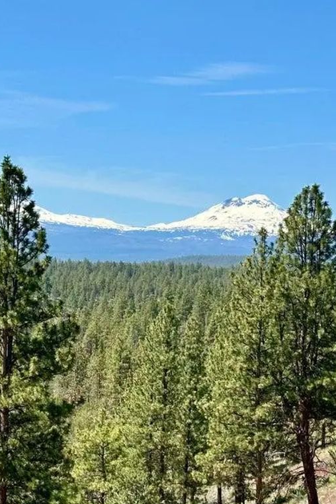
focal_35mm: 67
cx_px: 226
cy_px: 253
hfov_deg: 20.2
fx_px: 939
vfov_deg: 30.1
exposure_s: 1/3257
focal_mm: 6.86
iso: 64
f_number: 1.78
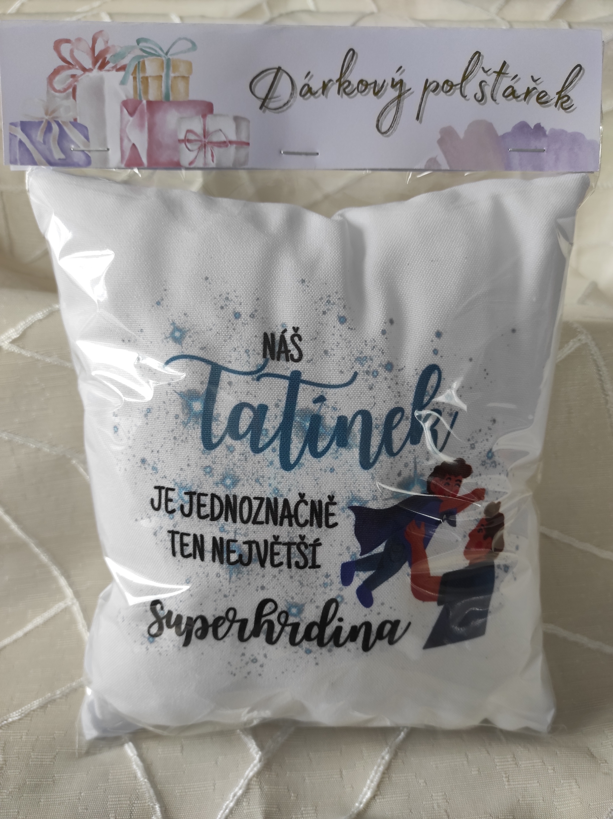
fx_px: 591
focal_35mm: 25
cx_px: 306
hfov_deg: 54.8
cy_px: 410
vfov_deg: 69.4
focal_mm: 5.43
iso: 254
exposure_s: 1/50
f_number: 1.89
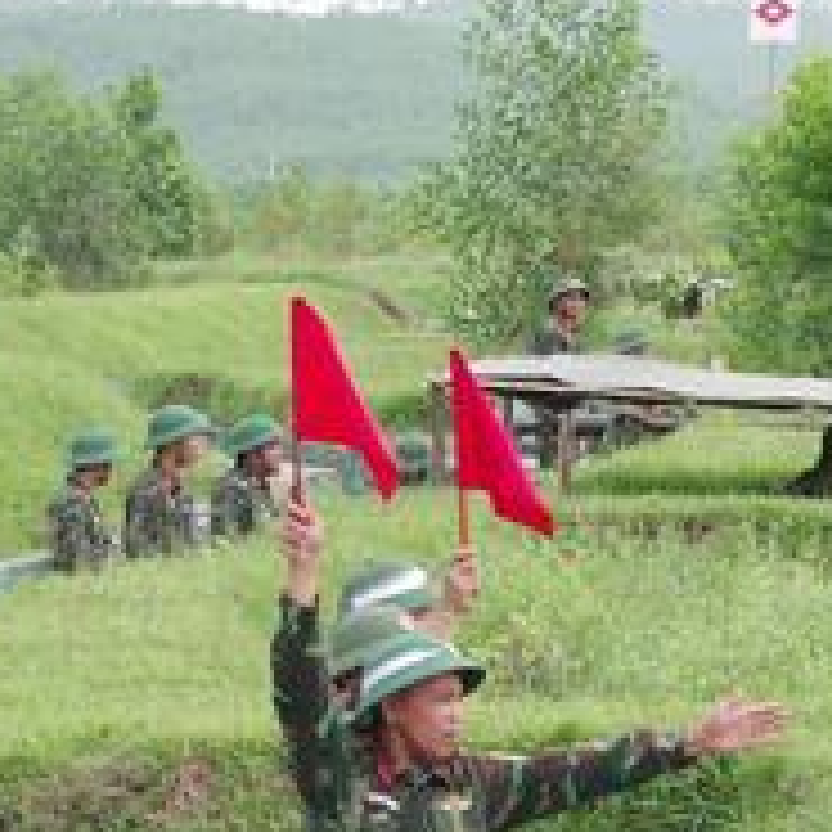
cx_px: 1223
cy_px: 558
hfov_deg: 11.3
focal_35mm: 149
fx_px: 4052
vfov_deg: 11.7
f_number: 5
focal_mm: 36
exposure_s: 1/1250
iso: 800
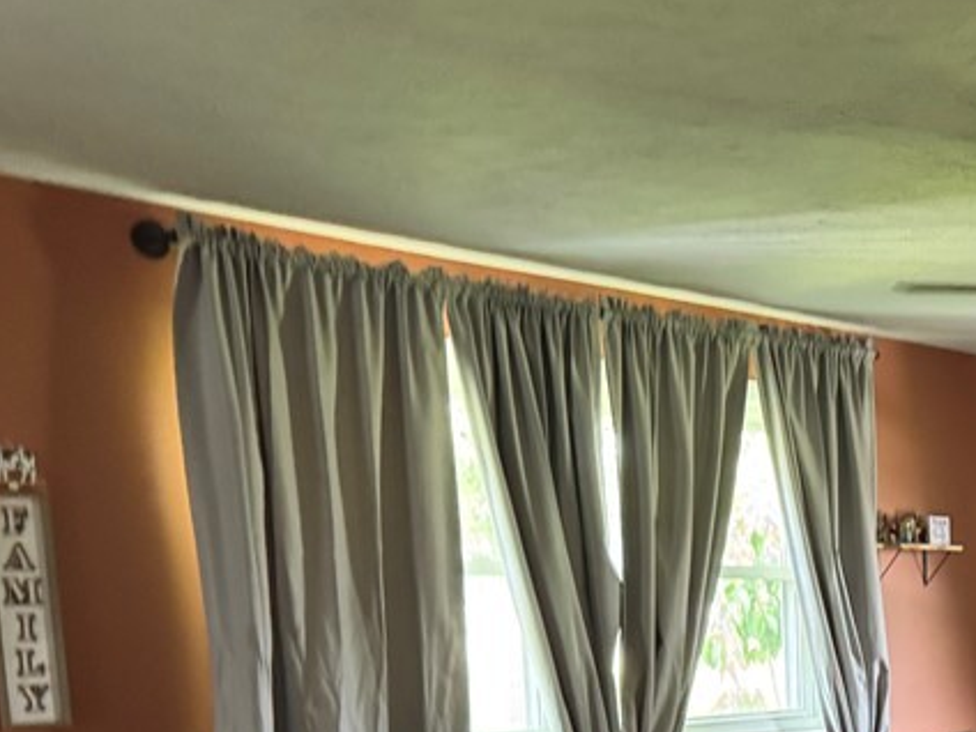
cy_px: 836
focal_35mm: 58
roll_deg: +1.6
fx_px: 1635
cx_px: 1116
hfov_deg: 29.4
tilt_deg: -7.3
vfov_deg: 23.4
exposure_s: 1/60
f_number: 1.78
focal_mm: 6.76
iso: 640
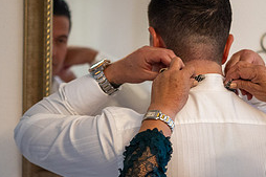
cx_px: 193
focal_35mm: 137
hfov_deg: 14.9
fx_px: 1012
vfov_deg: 10.0
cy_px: 114
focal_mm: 60
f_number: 2.8
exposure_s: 1/125
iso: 1600
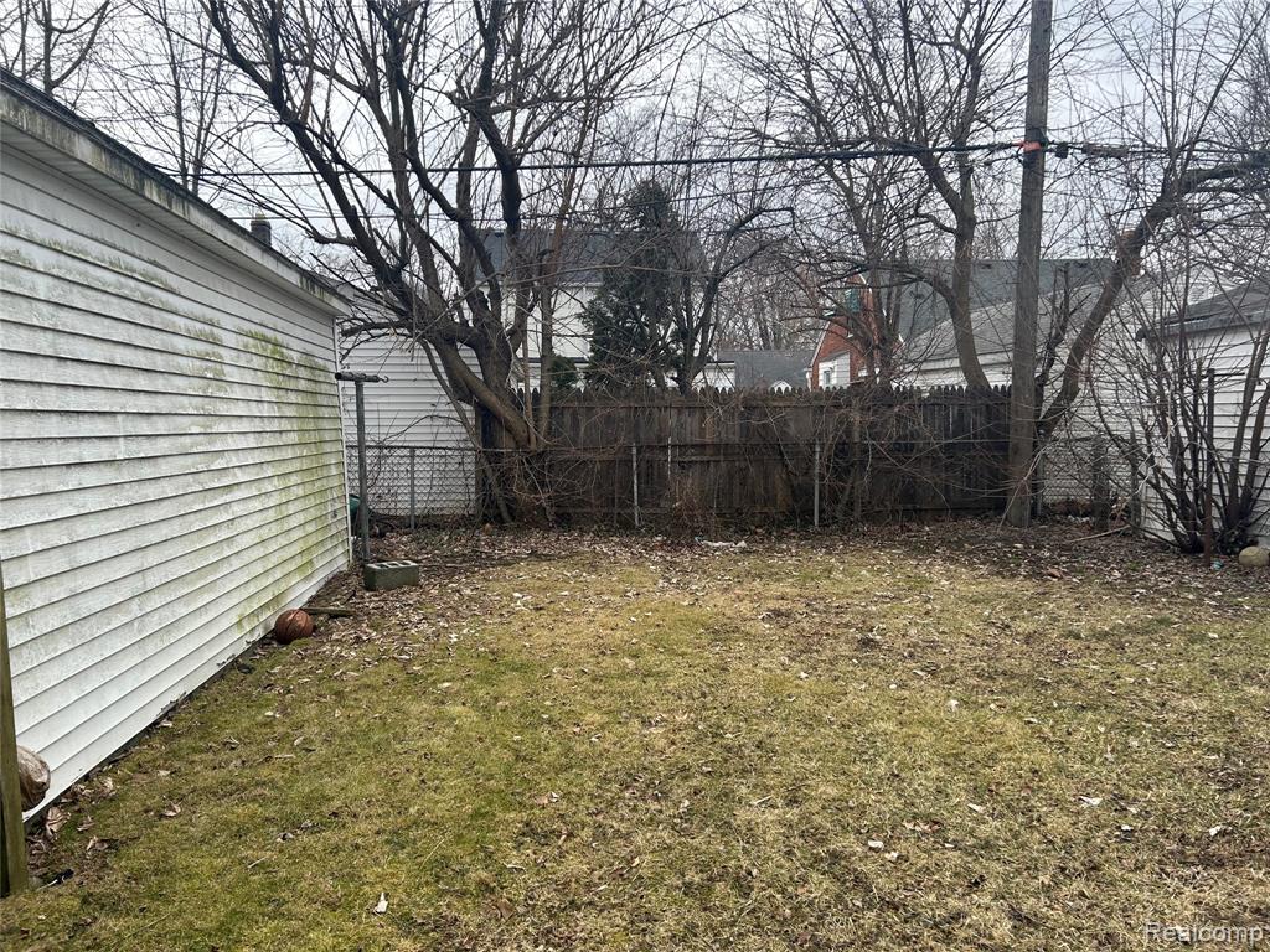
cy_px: 476
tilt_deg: -1.6
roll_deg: +1.3
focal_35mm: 26
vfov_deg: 53.1
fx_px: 954
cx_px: 635
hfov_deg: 67.3
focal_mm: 5.7
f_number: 1.5
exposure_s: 1/139
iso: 40
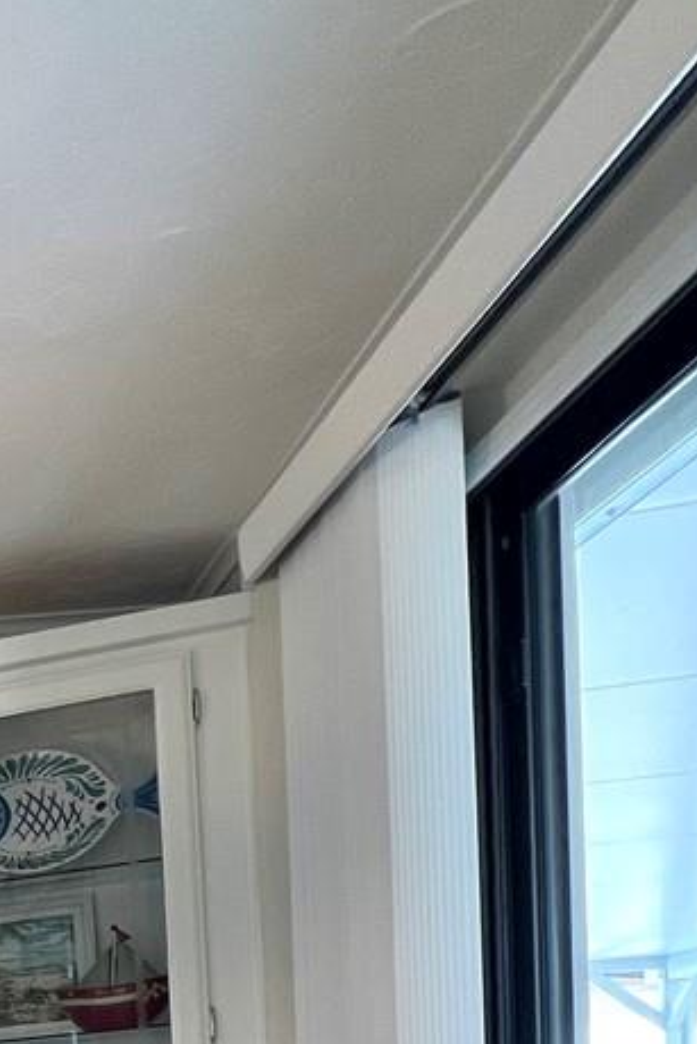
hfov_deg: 17.6
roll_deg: +5.1
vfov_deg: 33.2
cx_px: -770
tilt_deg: -3.4
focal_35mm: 47
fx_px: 1364
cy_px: 1287
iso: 80
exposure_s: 1/120
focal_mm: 1.57
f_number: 1.8
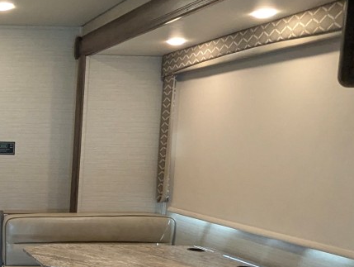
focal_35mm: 52
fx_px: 533
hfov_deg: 29.9
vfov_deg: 27.6
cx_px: -99
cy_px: 211
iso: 243
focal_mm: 2.35
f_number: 2.2
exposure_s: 1/80.6
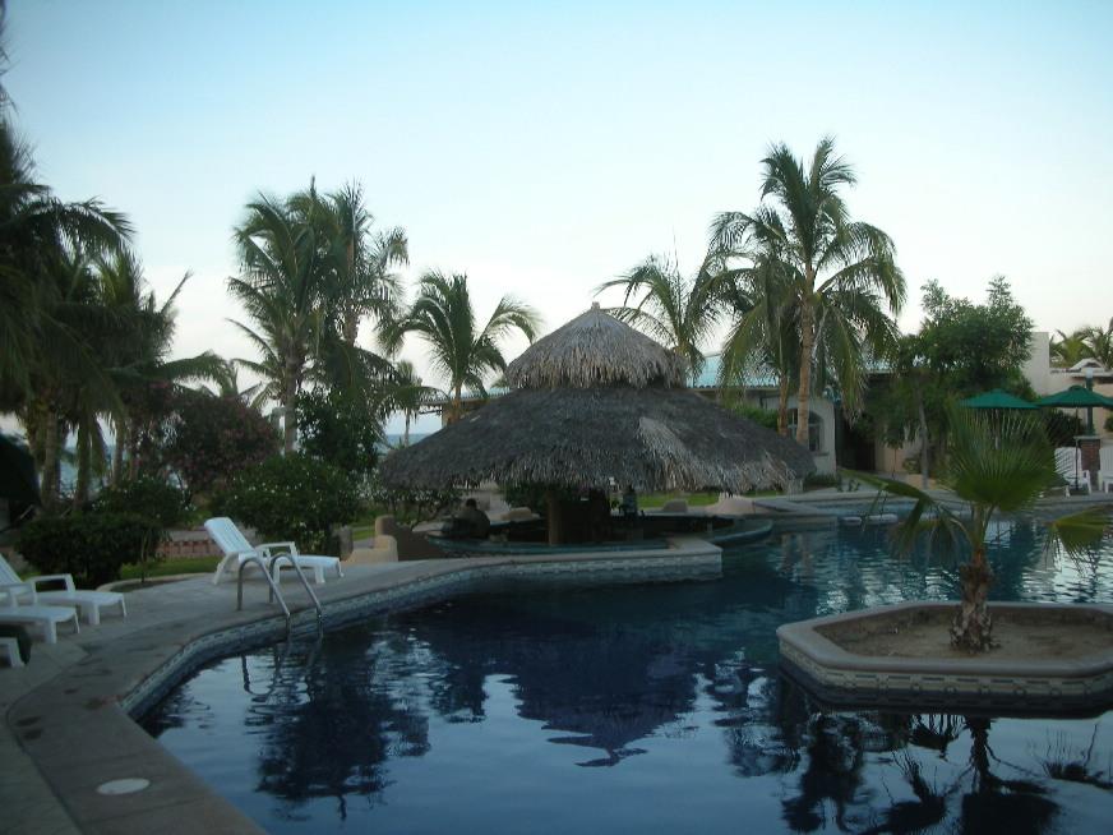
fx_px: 1125
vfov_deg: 40.7
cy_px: 418
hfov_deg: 52.6
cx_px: 556
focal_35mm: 35
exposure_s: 1/65.7
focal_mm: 5.8
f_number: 2.8
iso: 50
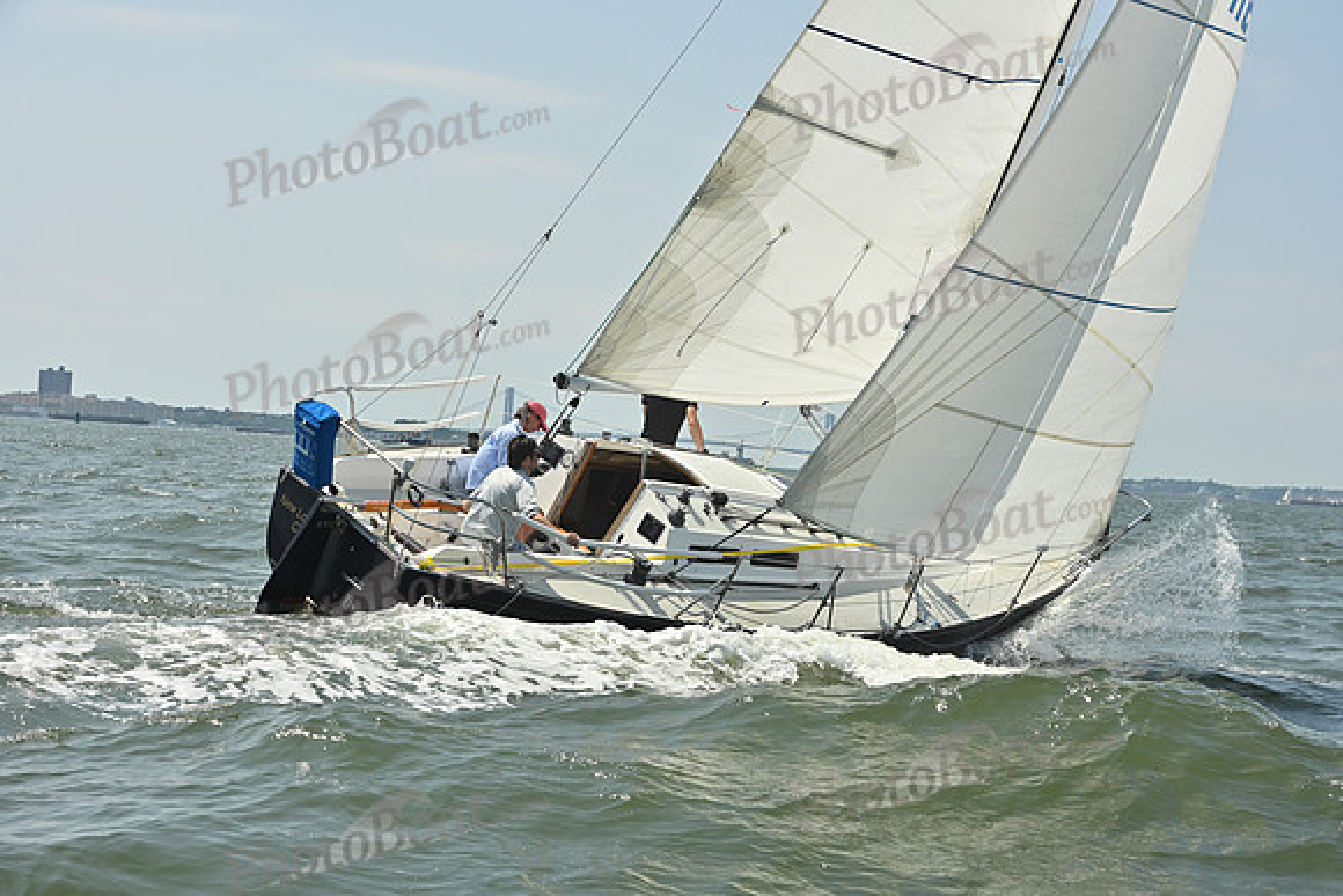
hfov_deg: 28.8
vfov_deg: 19.5
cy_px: 448
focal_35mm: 70
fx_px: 2612
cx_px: 672
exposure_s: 1/1250
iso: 320
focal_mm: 70
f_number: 10
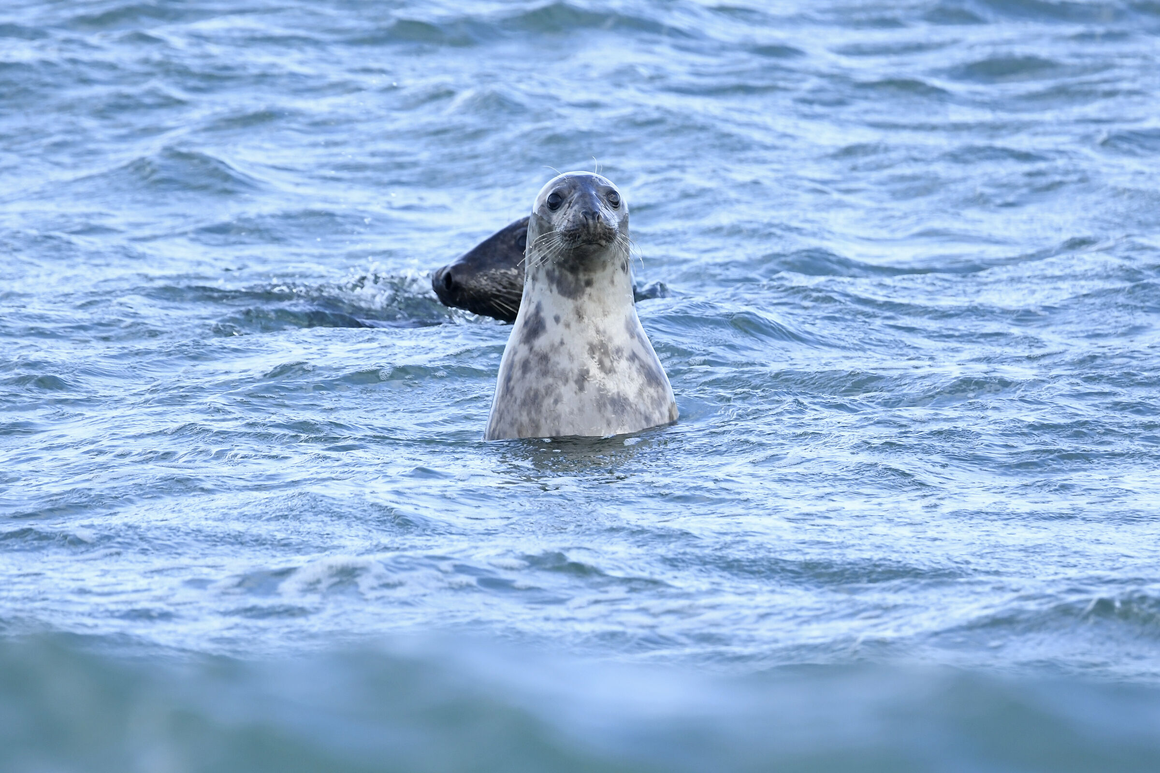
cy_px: 386
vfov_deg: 2.3
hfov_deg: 3.4
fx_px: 19332
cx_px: 580
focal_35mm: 600
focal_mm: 600
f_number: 8
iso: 640
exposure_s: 1/500
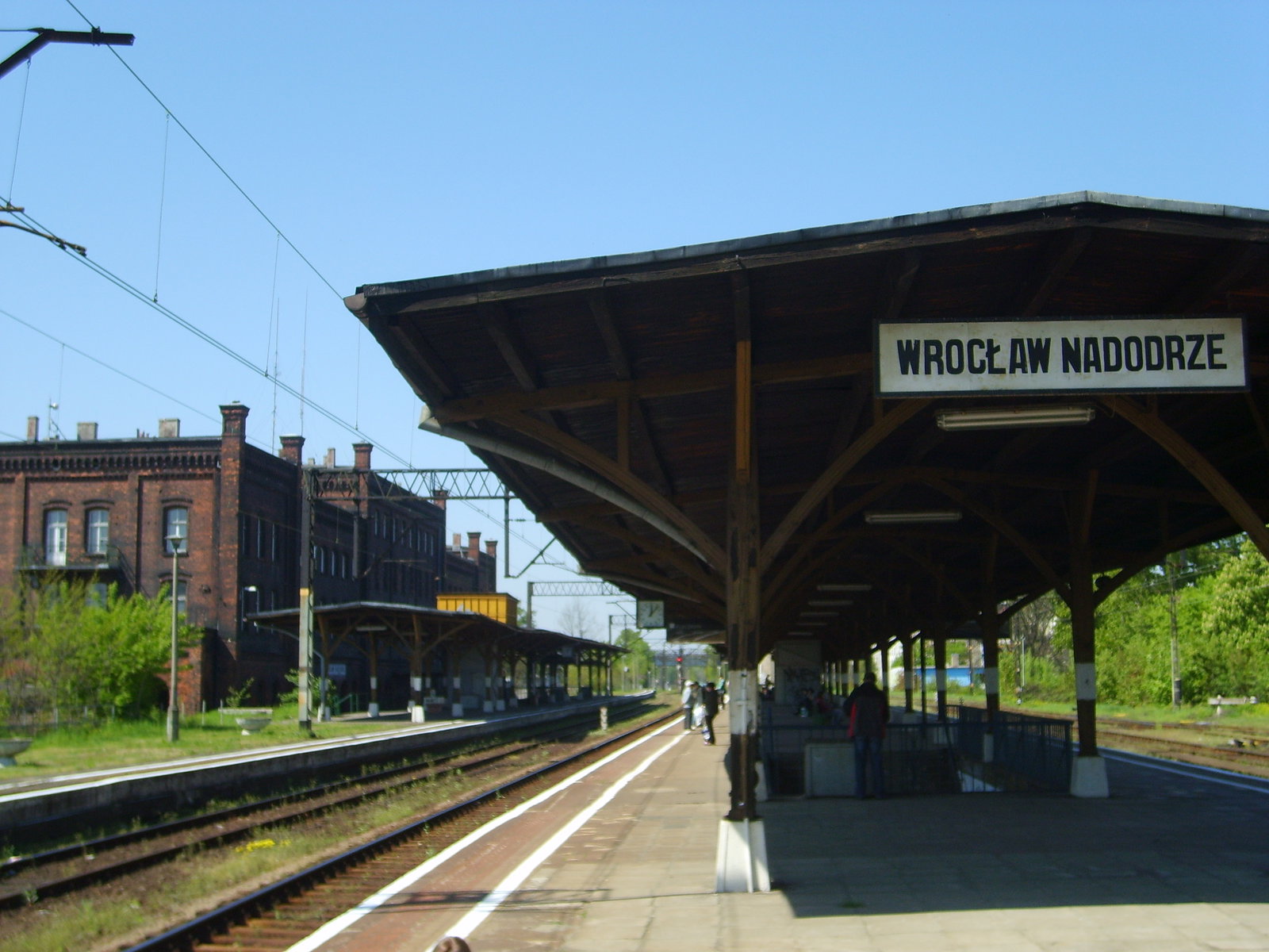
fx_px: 1576
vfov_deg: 33.6
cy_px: 476
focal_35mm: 43
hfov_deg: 43.9
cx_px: 634
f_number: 3
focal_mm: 7.2
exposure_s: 1/750
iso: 50
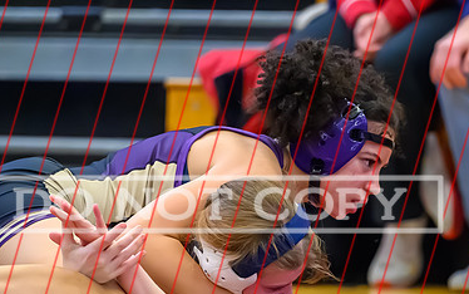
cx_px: 304
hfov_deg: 4.4
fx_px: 6137
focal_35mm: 480
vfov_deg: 2.7
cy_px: 204
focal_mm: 200
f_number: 2.8
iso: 10000
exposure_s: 1/640
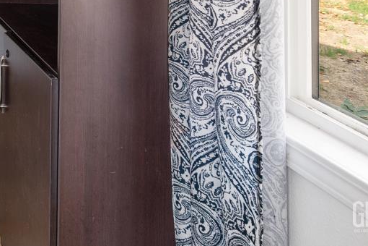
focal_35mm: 50
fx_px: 511
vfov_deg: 22.7
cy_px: -111
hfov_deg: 30.3
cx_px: -123
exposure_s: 1/10
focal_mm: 17
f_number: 5.6
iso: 400
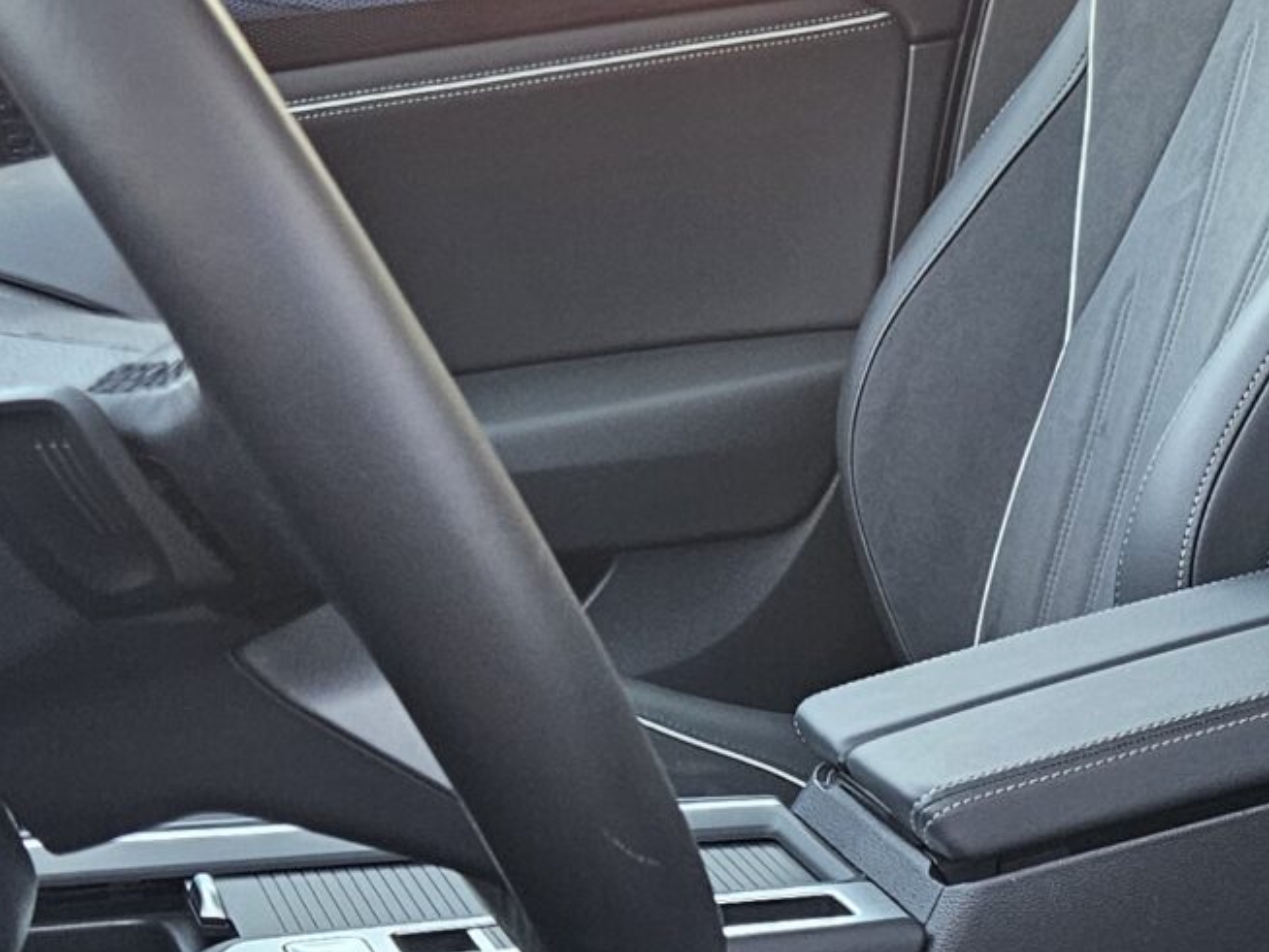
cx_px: 1240
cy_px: 898
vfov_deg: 16.2
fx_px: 3301
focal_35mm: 90
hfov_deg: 21.1
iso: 125
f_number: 1.8
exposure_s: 1/100
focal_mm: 5.4
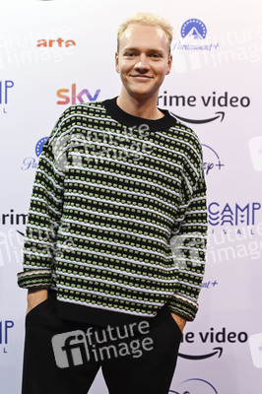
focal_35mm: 57
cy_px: 197
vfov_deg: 35.1
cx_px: 131
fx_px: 623
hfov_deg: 23.7
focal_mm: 57
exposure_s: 1/200
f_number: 4
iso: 500
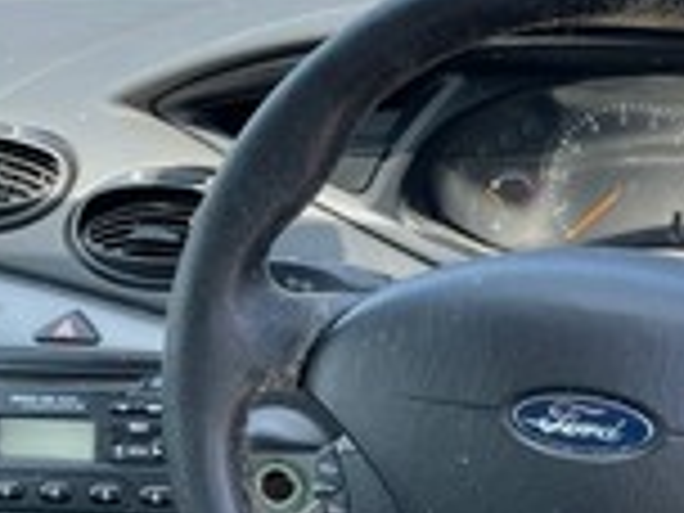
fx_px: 1186
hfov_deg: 30.7
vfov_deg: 24.1
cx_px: 621
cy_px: 400
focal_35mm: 60
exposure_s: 1/286
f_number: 1.6
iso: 32
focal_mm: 4.2
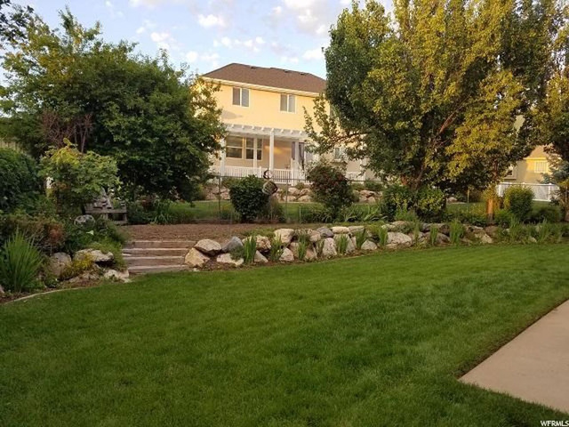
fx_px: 427
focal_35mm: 26
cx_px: 284
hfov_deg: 67.3
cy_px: 214
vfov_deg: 53.1
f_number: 1.7
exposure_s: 1/164
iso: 50
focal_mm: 4.2
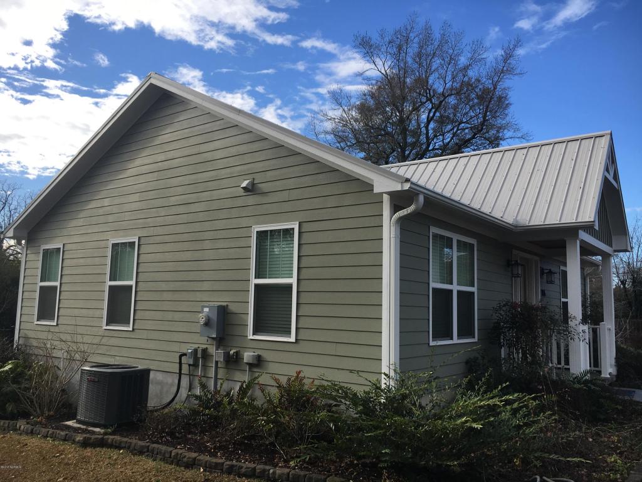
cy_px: 241
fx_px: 538
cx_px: 321
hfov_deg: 61.7
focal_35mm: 29
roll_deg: -1.9
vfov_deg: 48.2
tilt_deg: +6.4
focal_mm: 4.15
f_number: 2.2
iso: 25
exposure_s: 1/938
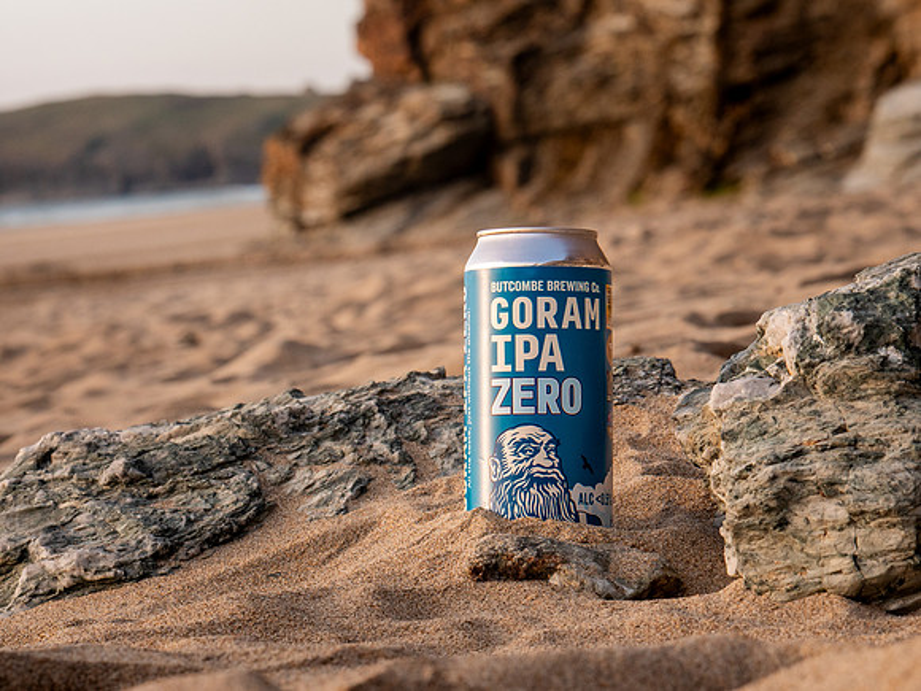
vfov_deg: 9.7
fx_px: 4086
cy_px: 356
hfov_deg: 12.9
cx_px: 452
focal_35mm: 154
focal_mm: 70
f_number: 9
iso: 400
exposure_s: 1/160
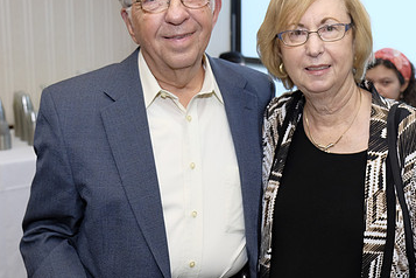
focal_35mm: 52
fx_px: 601
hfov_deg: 38.1
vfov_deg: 26.0
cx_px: 241
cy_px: 117
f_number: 3.2
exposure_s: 1/180
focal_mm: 21.4
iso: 800
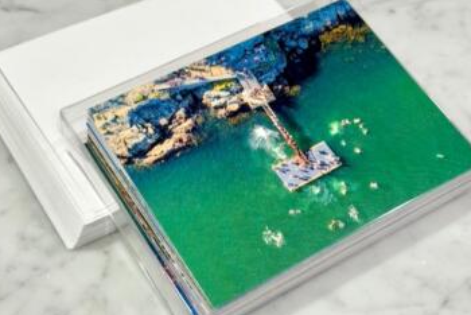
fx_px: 746
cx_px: 234
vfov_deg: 23.8
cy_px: 158
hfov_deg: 35.0
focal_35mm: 57
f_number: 1.78
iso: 125
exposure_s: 1/60
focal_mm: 6.76
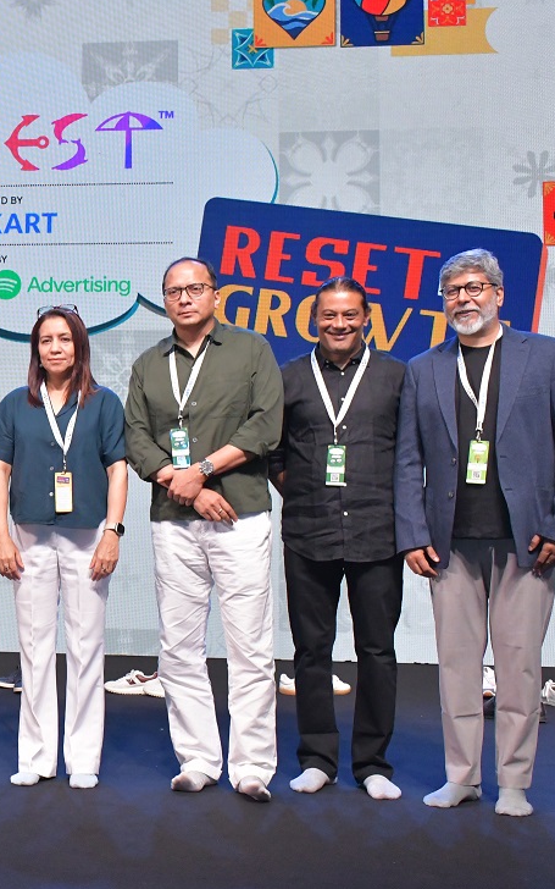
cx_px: -32
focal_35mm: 53
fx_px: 1283
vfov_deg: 38.2
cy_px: 448
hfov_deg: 23.2
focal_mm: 23
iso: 4500
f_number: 9.5
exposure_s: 1/250
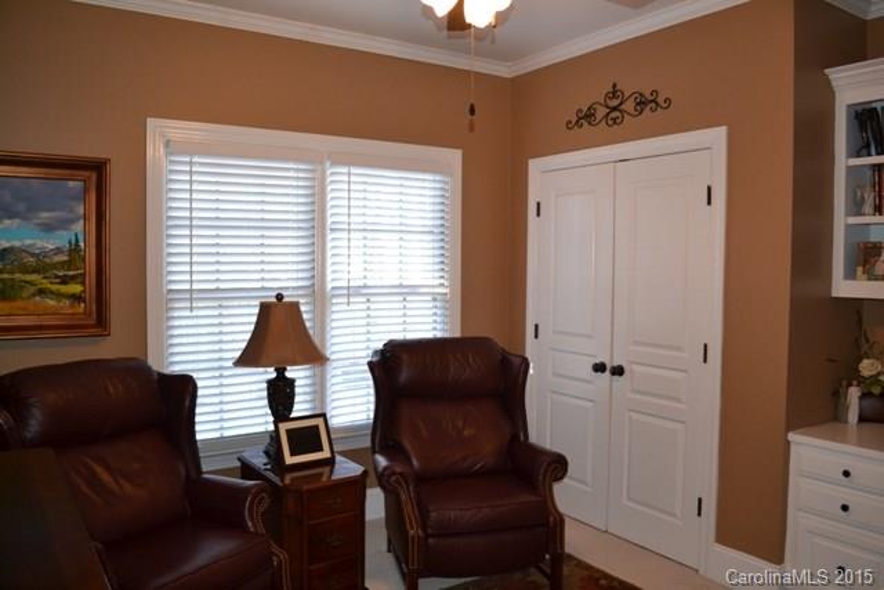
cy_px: 295
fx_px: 663
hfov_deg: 67.4
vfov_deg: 48.0
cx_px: 442
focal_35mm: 27
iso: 900
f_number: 3.5
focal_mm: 18
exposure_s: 1/60
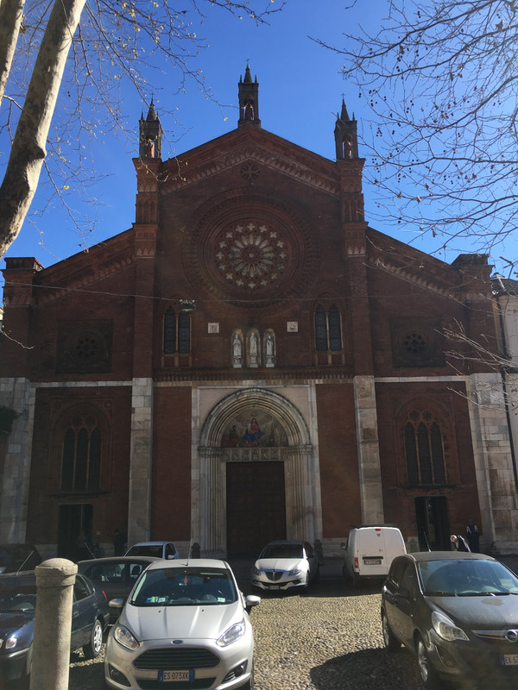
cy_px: 345
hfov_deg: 48.2
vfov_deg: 61.7
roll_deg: +2.3
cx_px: 259
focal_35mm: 29
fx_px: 579
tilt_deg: +15.8
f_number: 2.2
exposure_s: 1/1115
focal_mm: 4.15
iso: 25
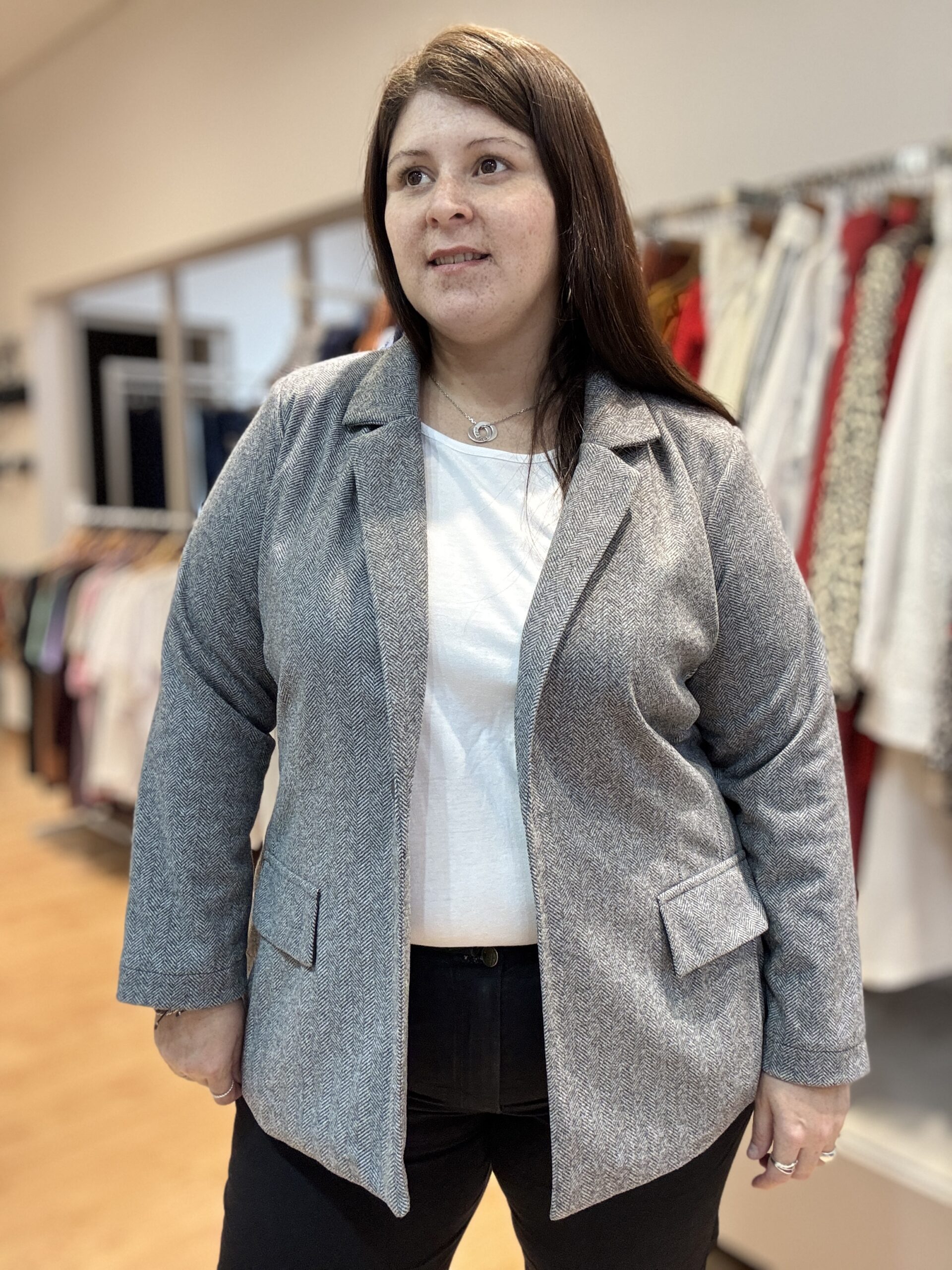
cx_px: 476
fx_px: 1100
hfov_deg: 46.8
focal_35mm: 30
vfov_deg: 60.0
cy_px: 635
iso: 125
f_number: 1.9
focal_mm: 2.69
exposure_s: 1/50
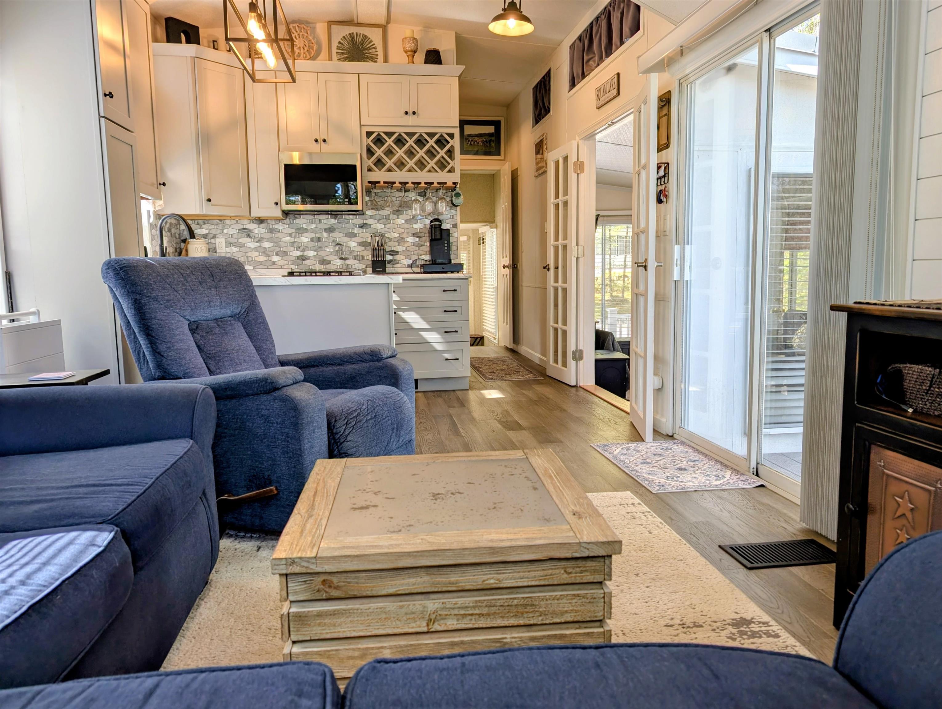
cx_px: 471
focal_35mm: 24
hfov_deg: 71.5
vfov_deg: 56.9
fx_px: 654
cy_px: 354
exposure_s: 1/120
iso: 36
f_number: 1.68
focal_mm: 6.9
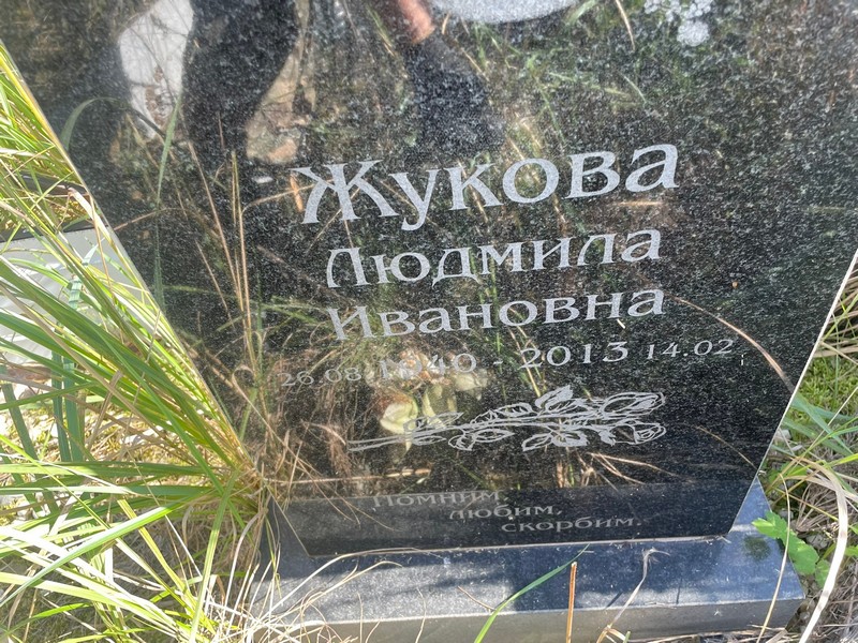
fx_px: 644
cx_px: 429
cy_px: 322
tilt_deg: -45.8
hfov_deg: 67.3
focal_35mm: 26
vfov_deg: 53.1
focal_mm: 4.2
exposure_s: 1/152
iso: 32
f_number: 1.6
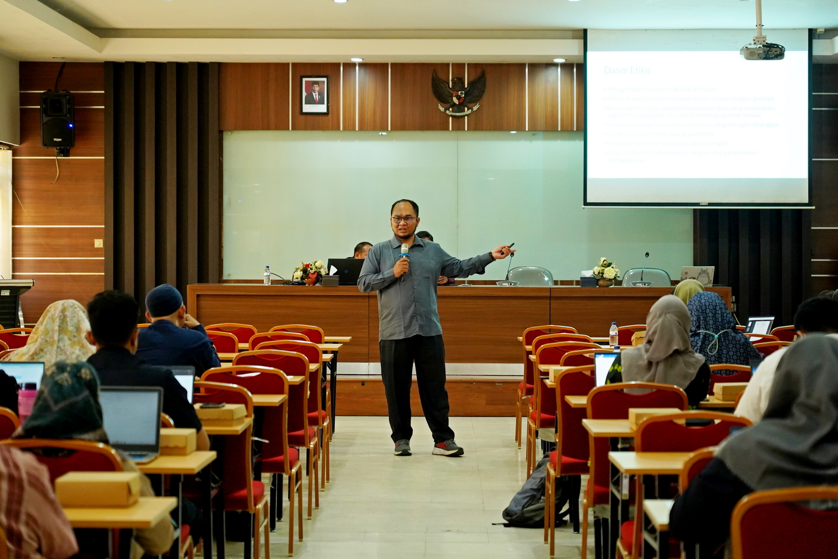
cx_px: 419
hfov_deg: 26.3
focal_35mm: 77
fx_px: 1792
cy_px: 280
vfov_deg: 17.7
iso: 4000
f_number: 4
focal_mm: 77
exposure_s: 1/125
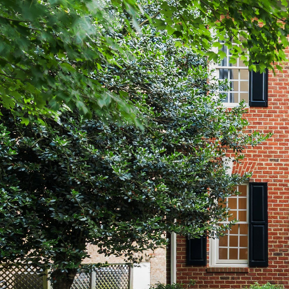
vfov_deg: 24.5
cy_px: 198
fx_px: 661
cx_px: 649
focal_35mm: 70
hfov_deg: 15.9
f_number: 8
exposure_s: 1/1.67
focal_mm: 17
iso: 100
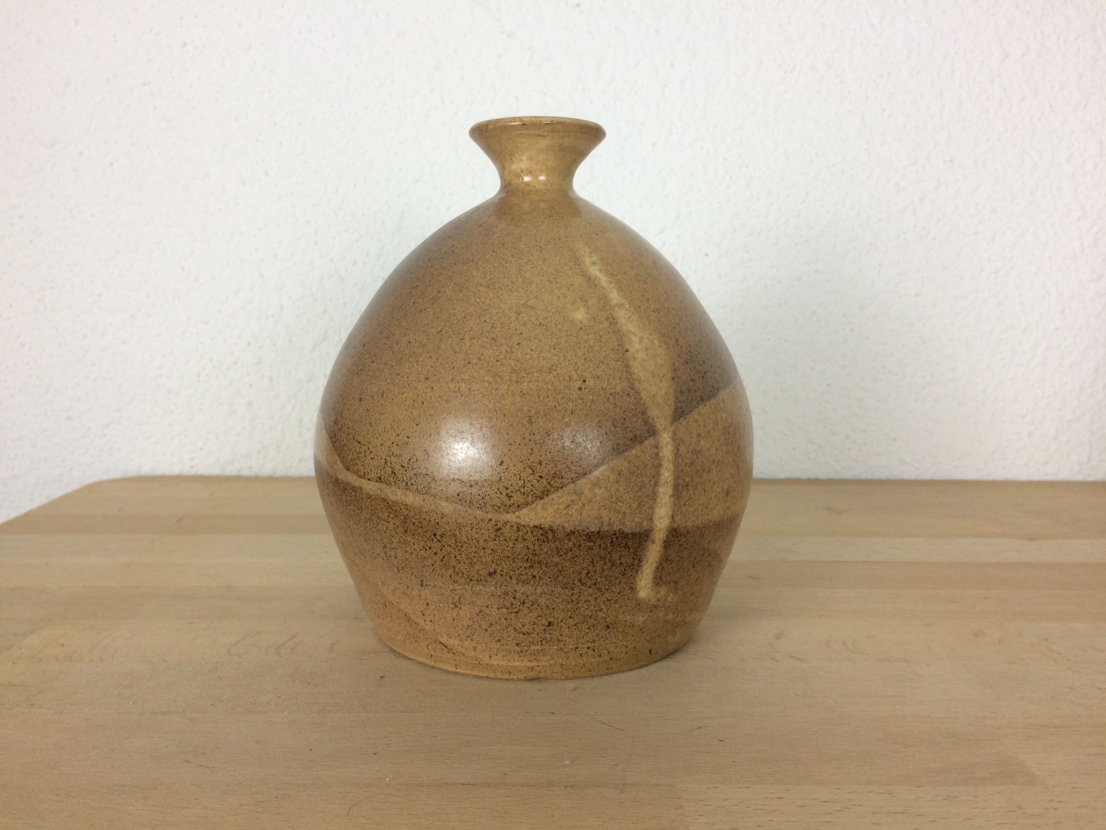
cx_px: 553
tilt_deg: -6.6
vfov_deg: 48.2
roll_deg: -0.5
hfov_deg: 61.7
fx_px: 927
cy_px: 415
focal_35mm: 29
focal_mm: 4.15
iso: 50
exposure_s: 1/50
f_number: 2.2
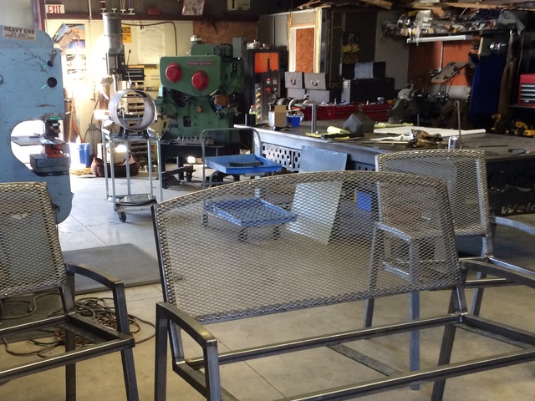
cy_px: 281
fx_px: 742
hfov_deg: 39.5
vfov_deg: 30.0
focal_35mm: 48
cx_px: 219
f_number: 2.2
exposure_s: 1/30
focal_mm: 4.12
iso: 125
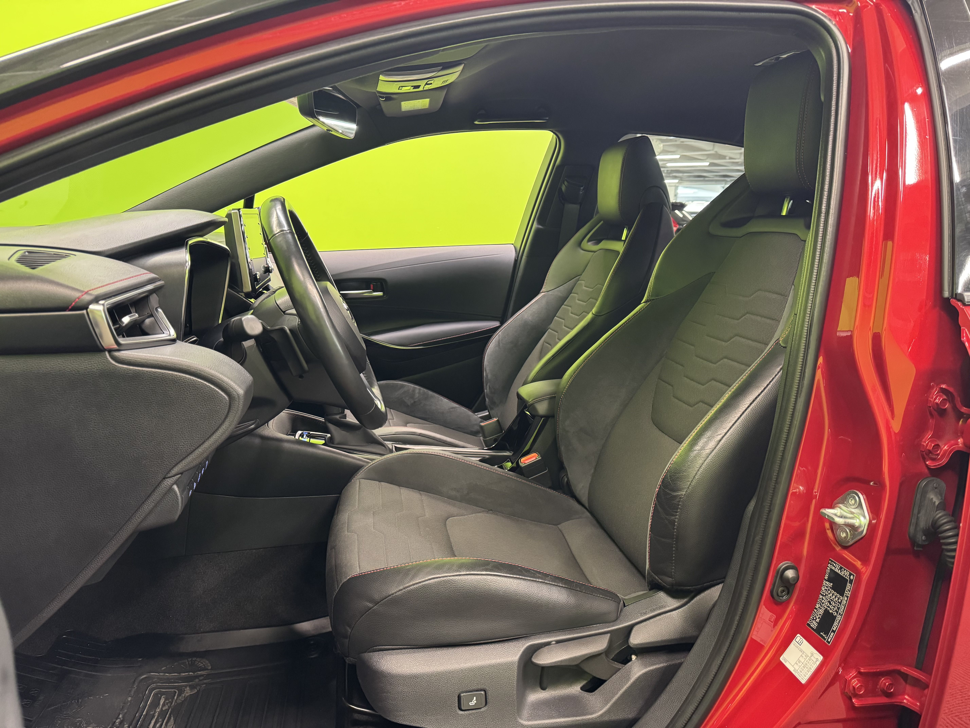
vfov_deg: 56.8
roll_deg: -1.7
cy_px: 364
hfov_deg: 71.6
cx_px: 485
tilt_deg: -11.7
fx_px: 673
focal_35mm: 24
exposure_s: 1/50
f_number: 1.78
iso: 640
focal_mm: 6.76
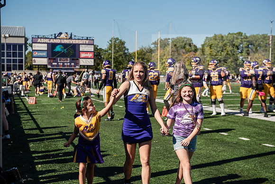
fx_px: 458
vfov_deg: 22.6
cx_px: 138
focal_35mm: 60
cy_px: 92
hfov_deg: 33.4
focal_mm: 60
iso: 125
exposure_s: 1/800
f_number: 4.5
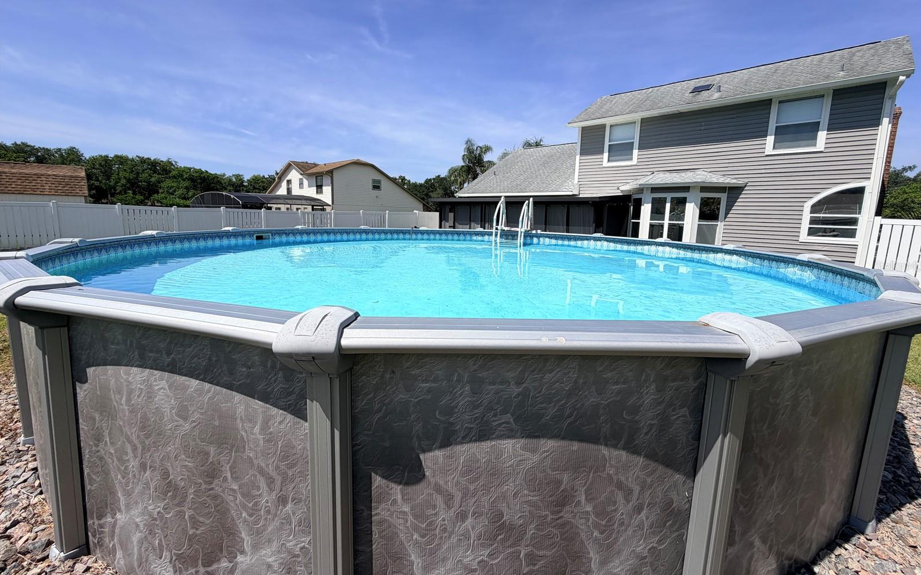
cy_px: 266
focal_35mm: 15
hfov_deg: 101.5
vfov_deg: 74.7
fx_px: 376
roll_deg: -1.4
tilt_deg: -7.8
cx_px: 464
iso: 20
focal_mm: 2.22
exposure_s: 1/1211
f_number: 2.2
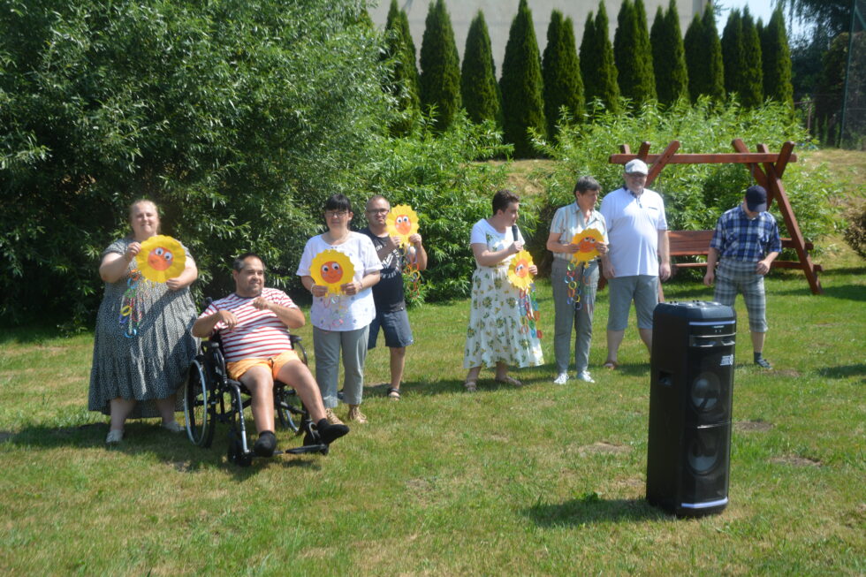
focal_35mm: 38
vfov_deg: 35.5
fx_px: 902
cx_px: 433
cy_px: 288
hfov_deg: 51.3
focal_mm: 25
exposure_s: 1/250
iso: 180
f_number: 8
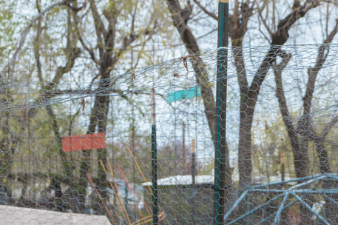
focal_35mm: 157
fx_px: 1473
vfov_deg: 8.7
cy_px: 245
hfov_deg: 11.6
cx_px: 709
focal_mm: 35
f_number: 5
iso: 320
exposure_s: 1/640
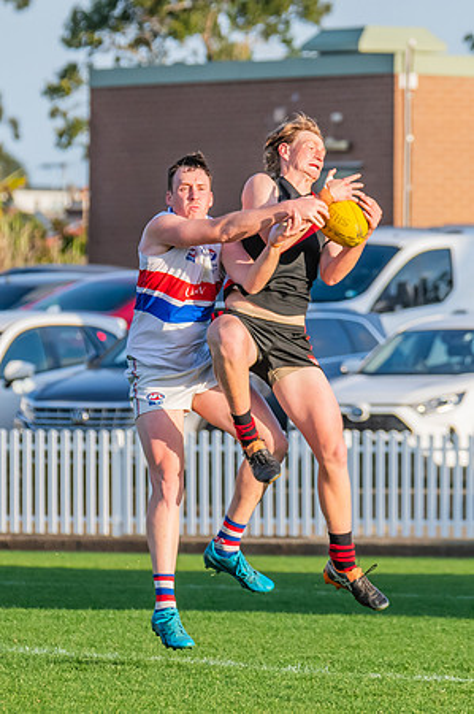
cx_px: 319
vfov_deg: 3.4
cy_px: 307
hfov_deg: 2.3
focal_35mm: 601
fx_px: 11903
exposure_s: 1/1250
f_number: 8
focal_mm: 270
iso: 800
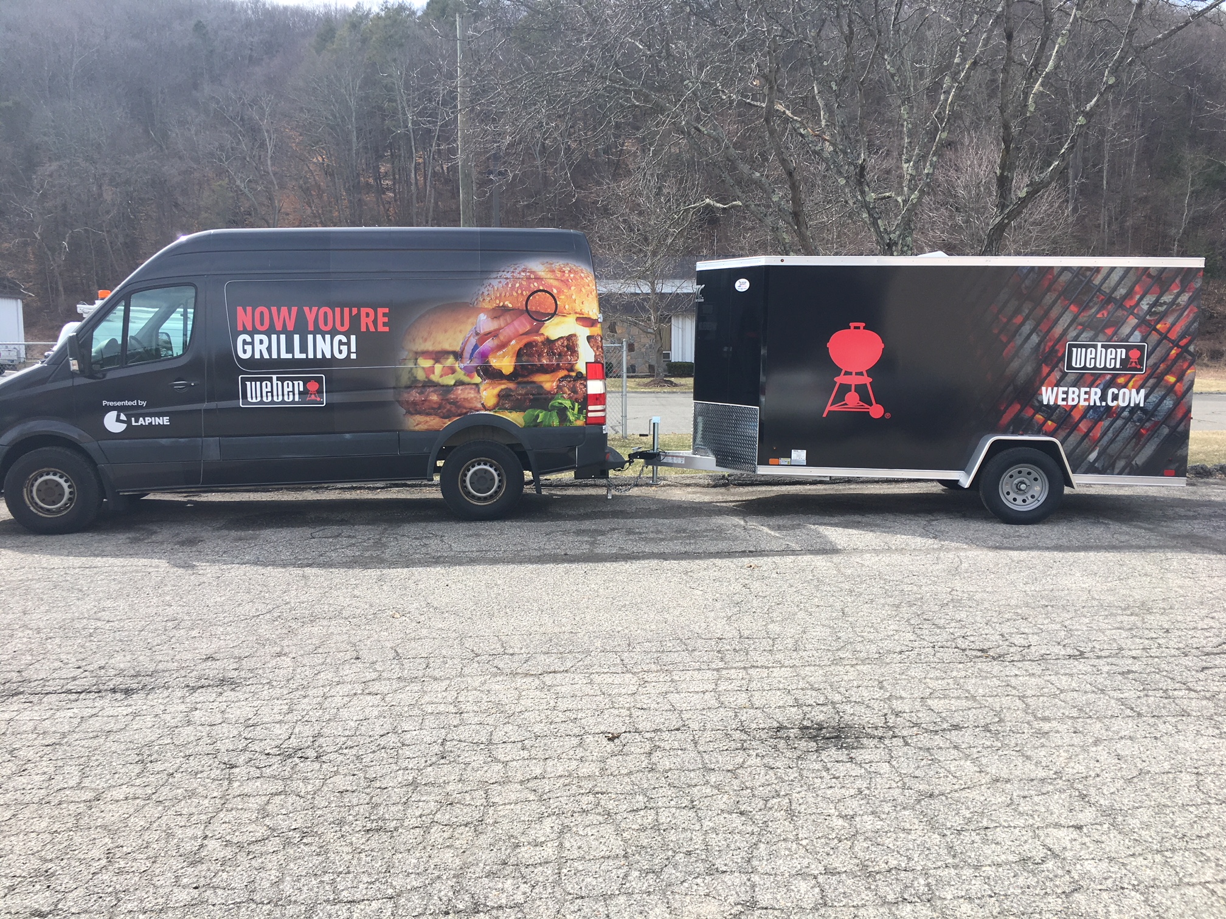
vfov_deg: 48.2
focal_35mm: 29
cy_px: 460
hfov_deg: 61.7
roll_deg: +0.0
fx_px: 1027
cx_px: 613
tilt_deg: -4.8
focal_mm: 4.15
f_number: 2.2
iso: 25
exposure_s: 1/746
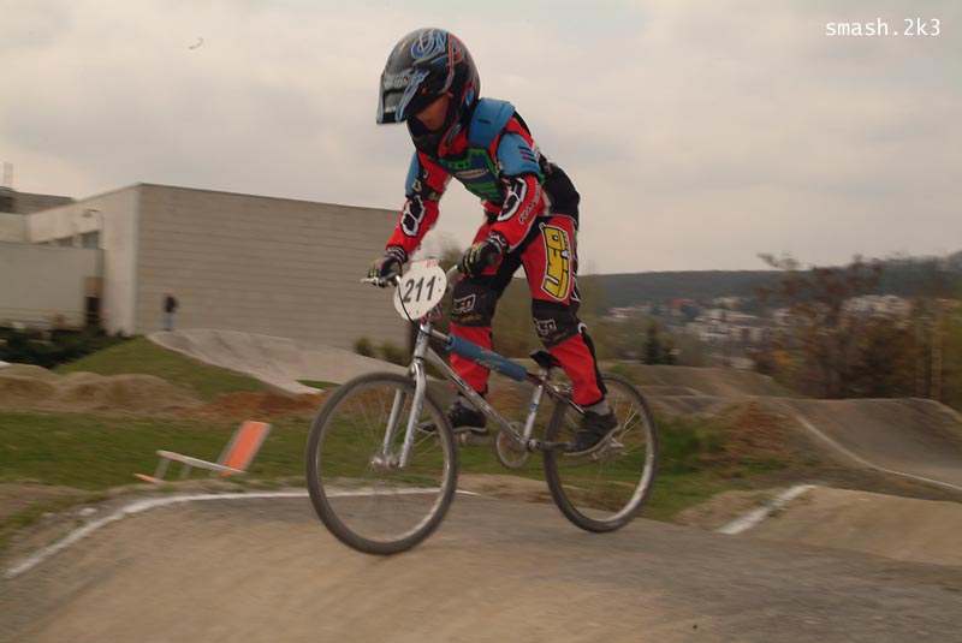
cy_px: 322
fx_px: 1404
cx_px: 481
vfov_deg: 25.8
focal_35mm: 52
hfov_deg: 37.8
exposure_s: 1/125
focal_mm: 35
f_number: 11
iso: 100
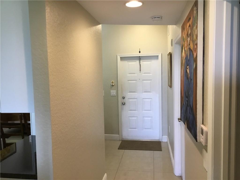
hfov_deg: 58.4
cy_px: 90
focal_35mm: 31
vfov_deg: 45.4
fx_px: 215
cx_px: 120
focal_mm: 3.3
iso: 50
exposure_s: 1/30
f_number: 2.4
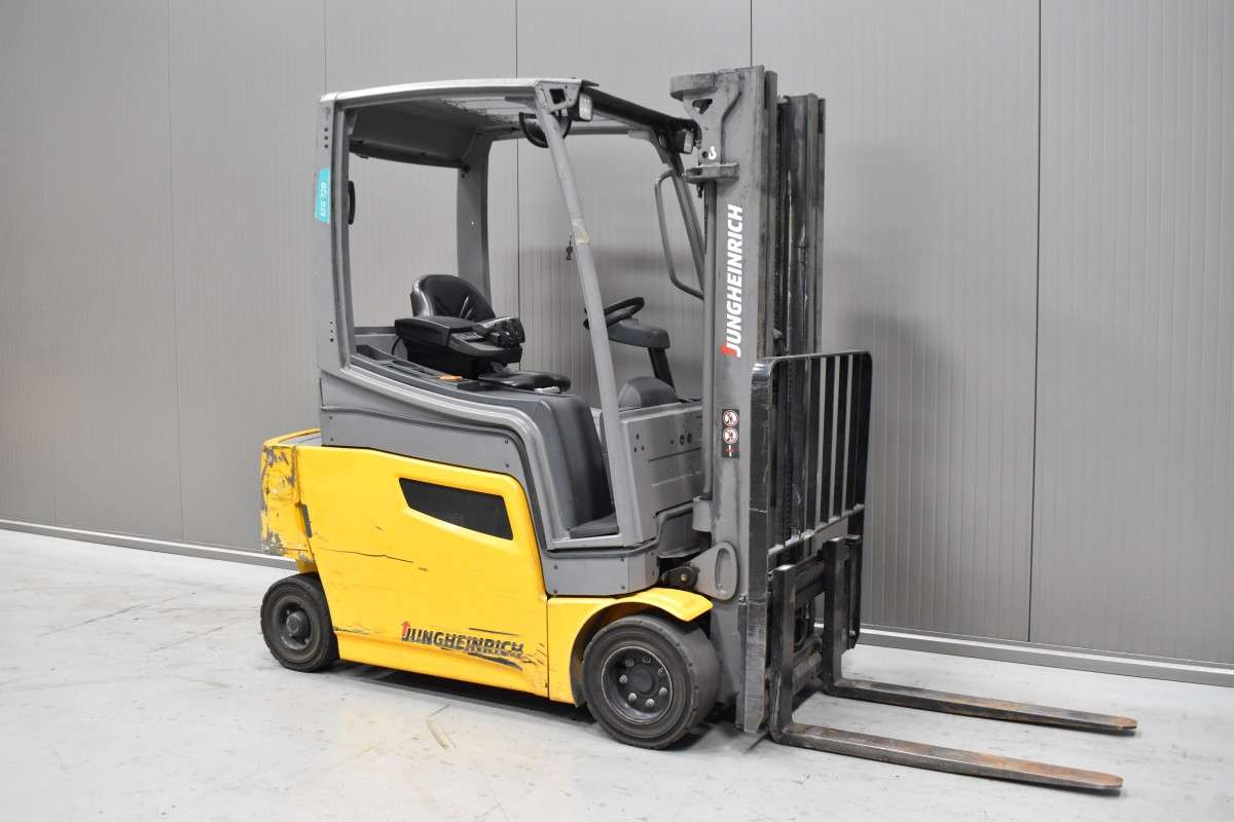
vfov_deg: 40.0
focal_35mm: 33
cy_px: 411
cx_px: 617
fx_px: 1131
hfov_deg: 57.2
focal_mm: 22
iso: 1600
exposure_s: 1/30
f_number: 5
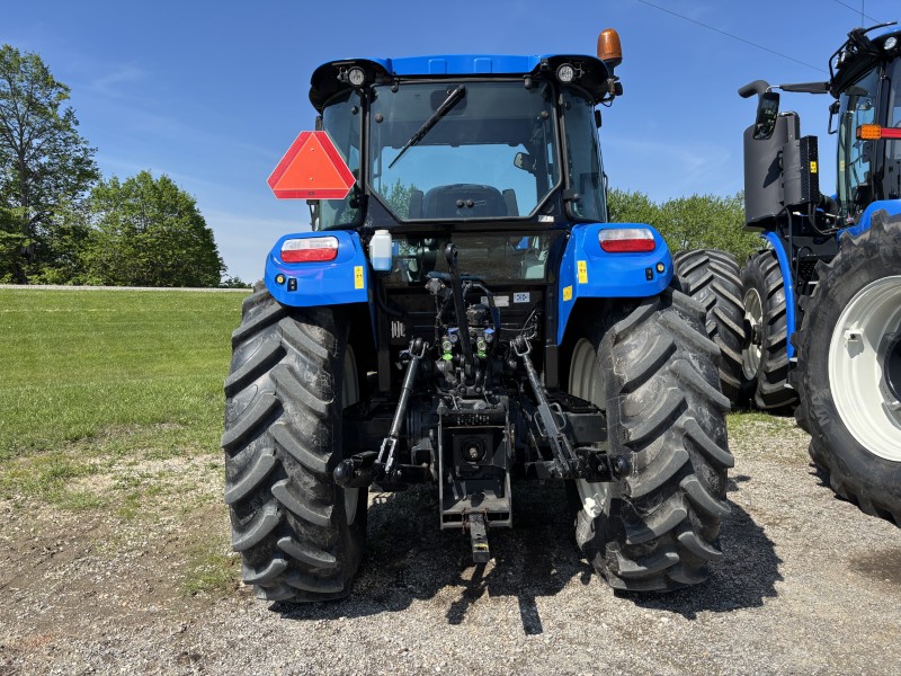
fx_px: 677
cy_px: 338
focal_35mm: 26
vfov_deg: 53.1
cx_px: 450
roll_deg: +0.0
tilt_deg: -4.4
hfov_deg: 67.3
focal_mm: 5.96
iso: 50
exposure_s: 1/1876
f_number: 1.6
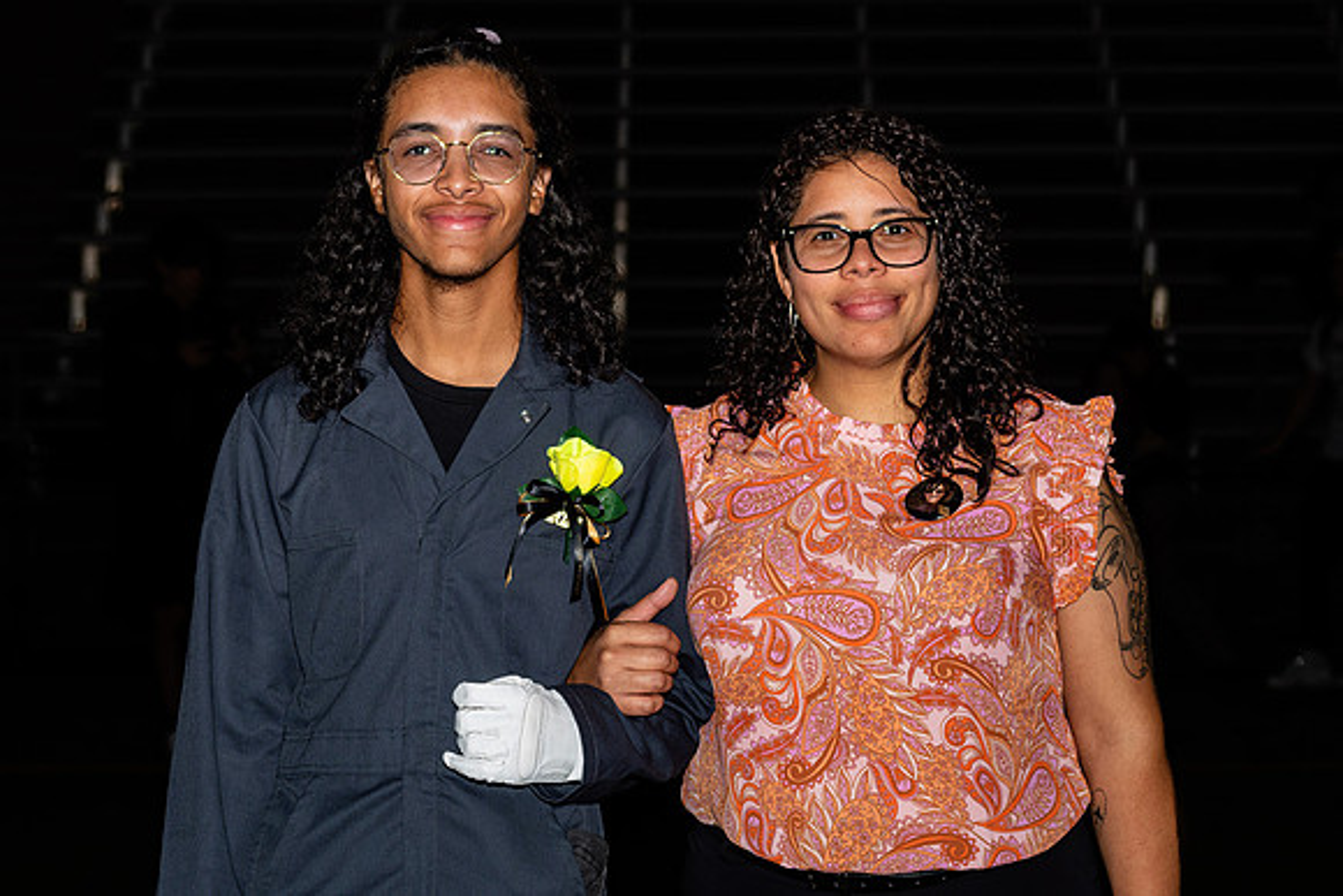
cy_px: 558
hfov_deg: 15.4
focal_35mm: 133
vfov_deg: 10.3
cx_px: 646
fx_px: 4980
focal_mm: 60
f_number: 5
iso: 320
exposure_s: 1/200
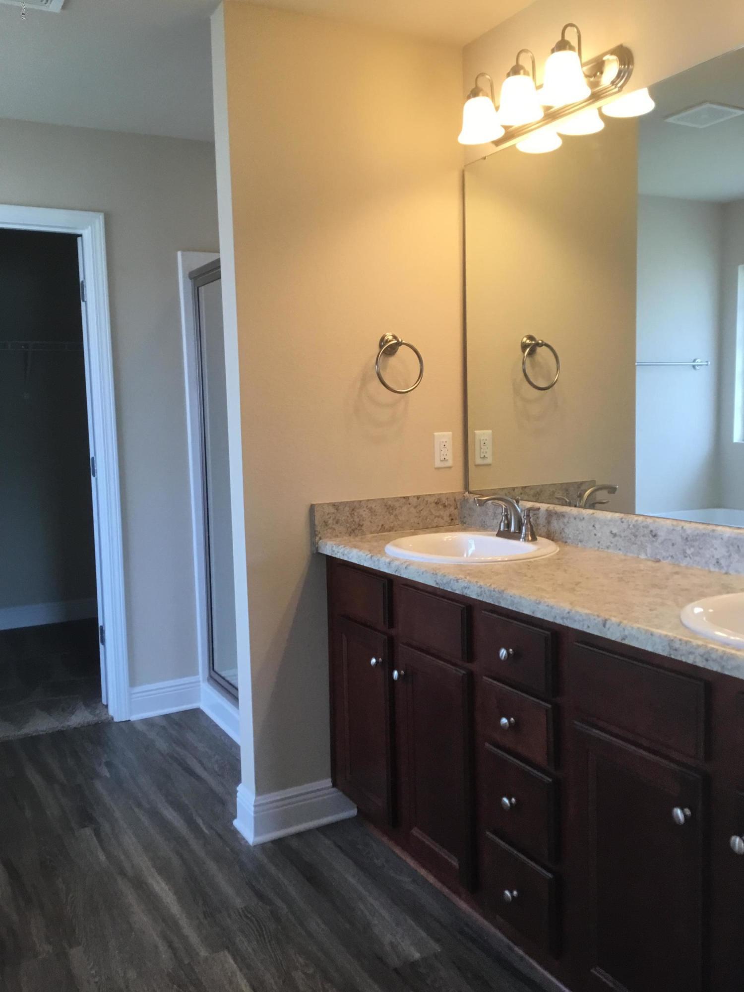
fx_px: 888
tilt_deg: -7.2
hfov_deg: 45.4
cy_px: 496
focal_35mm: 31
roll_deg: +1.4
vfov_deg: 58.4
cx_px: 372
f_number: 2.4
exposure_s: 1/30
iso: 40
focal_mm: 3.3
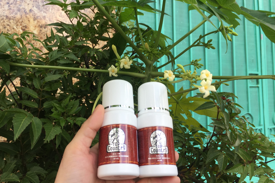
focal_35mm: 31
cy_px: 87
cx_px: 134
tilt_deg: +5.5
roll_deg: +0.6
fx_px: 237
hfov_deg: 60.3
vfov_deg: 42.3
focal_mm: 4.15
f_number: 2.2
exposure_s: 1/110
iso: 32
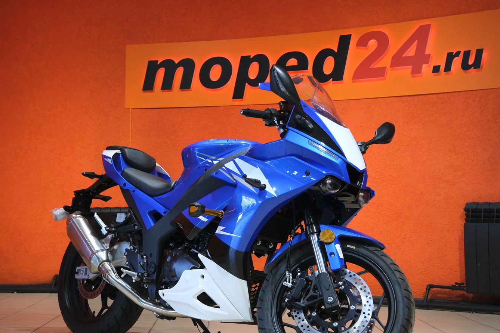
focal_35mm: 55
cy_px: 180
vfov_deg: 24.6
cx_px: 238
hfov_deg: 36.2
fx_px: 764
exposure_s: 1/100
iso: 1250
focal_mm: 30.8
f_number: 4
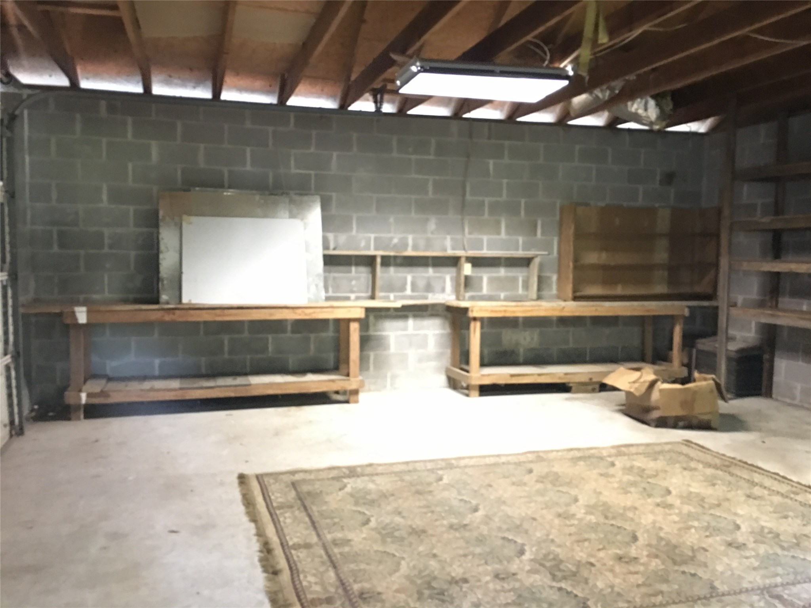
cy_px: 304
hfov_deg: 61.7
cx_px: 406
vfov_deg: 48.2
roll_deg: -0.7
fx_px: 679
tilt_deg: -3.8
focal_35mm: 29
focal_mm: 4.15
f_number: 2.2
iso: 200
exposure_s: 1/4
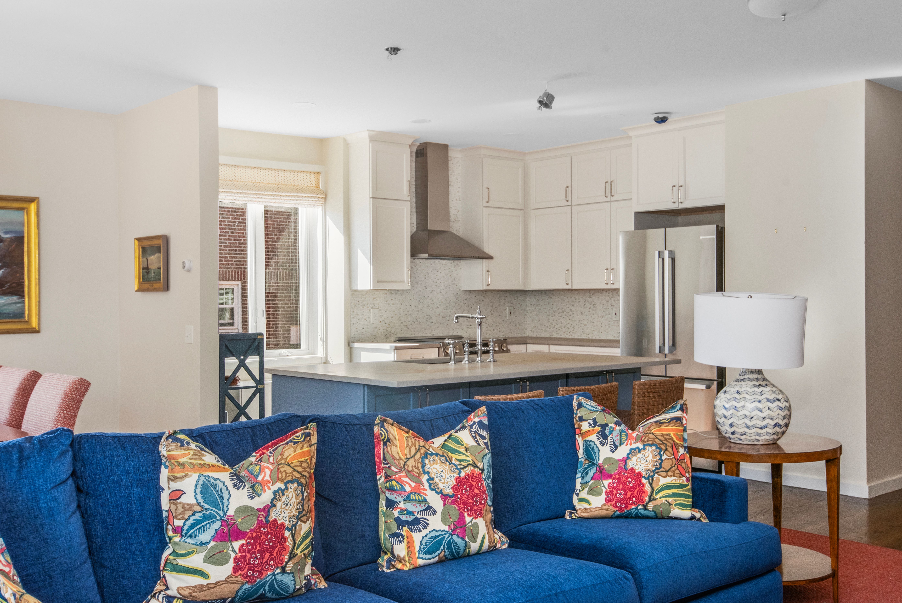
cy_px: 302
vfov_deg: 36.9
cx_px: 451
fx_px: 902
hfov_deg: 53.1
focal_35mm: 36
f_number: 10
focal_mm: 24
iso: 400
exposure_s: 1/250
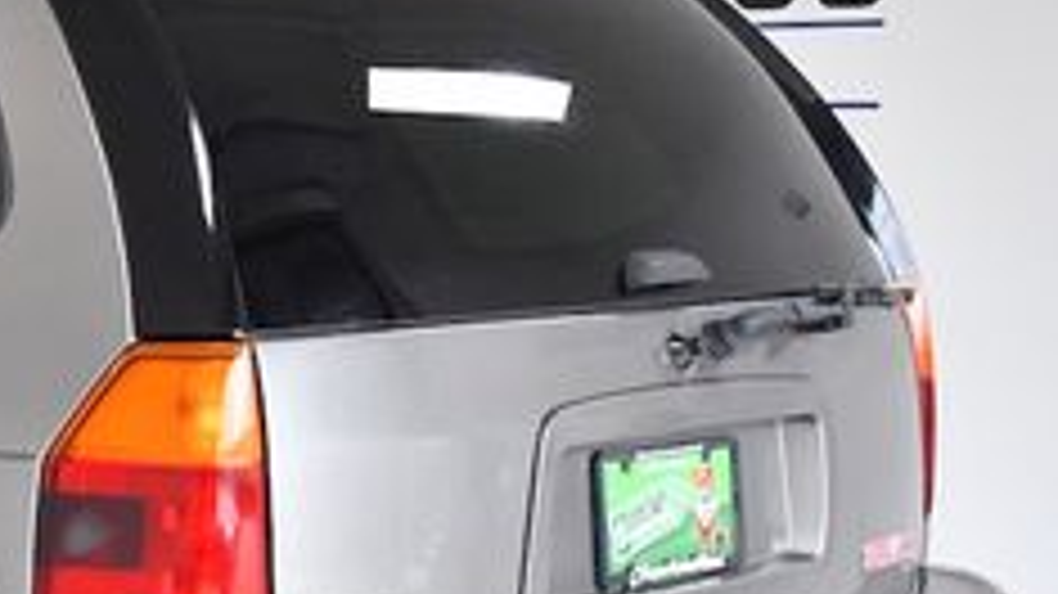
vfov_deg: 12.4
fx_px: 2720
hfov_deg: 20.6
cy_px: 466
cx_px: -198
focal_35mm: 97
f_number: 4
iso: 1250
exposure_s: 1/1000
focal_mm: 23
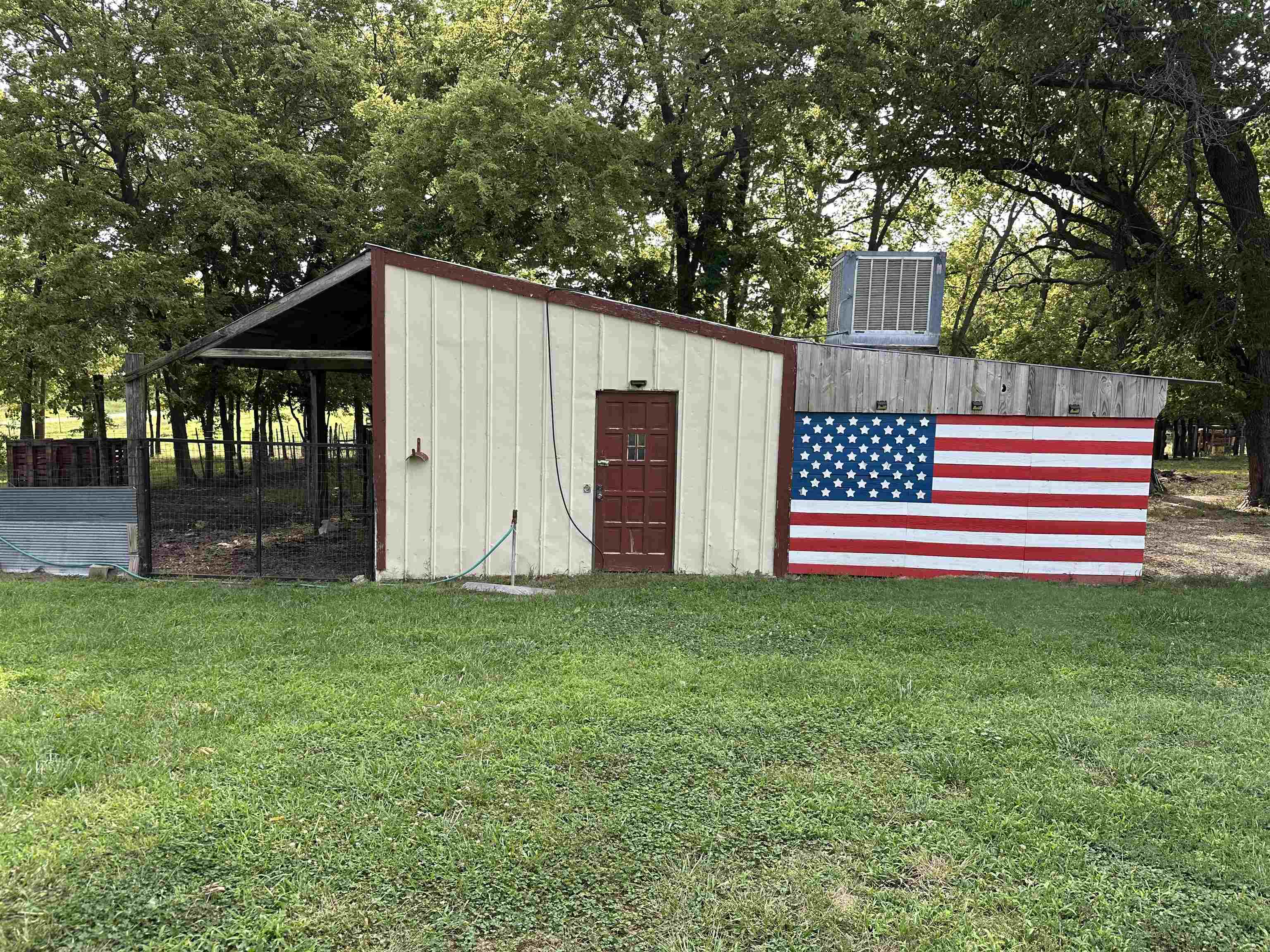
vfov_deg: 56.8
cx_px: 635
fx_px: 881
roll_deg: -0.7
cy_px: 476
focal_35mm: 24
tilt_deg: -5.7
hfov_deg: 71.6
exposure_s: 1/570
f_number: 1.78
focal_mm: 6.86
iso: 80
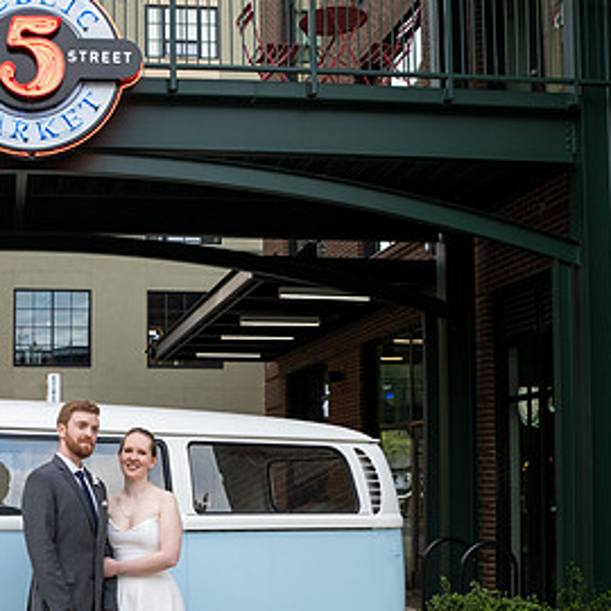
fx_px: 1018
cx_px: 42
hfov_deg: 31.6
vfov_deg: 32.8
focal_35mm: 51
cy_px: 453
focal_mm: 24
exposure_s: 1/320
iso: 1000
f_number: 4
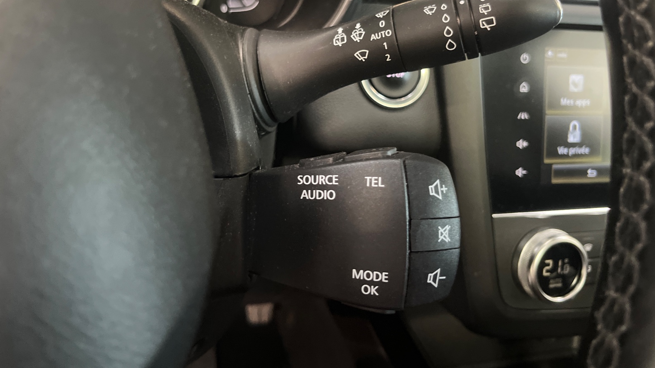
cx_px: 331
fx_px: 504
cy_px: 124
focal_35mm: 29
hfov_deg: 66.1
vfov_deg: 39.7
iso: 500
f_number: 1.6
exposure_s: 1/25
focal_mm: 5.1
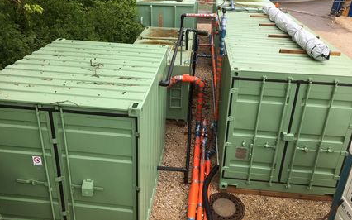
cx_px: 175
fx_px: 297
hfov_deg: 61.2
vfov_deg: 40.4
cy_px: 88
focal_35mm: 31
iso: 25
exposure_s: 1/565
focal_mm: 4.15
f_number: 2.2
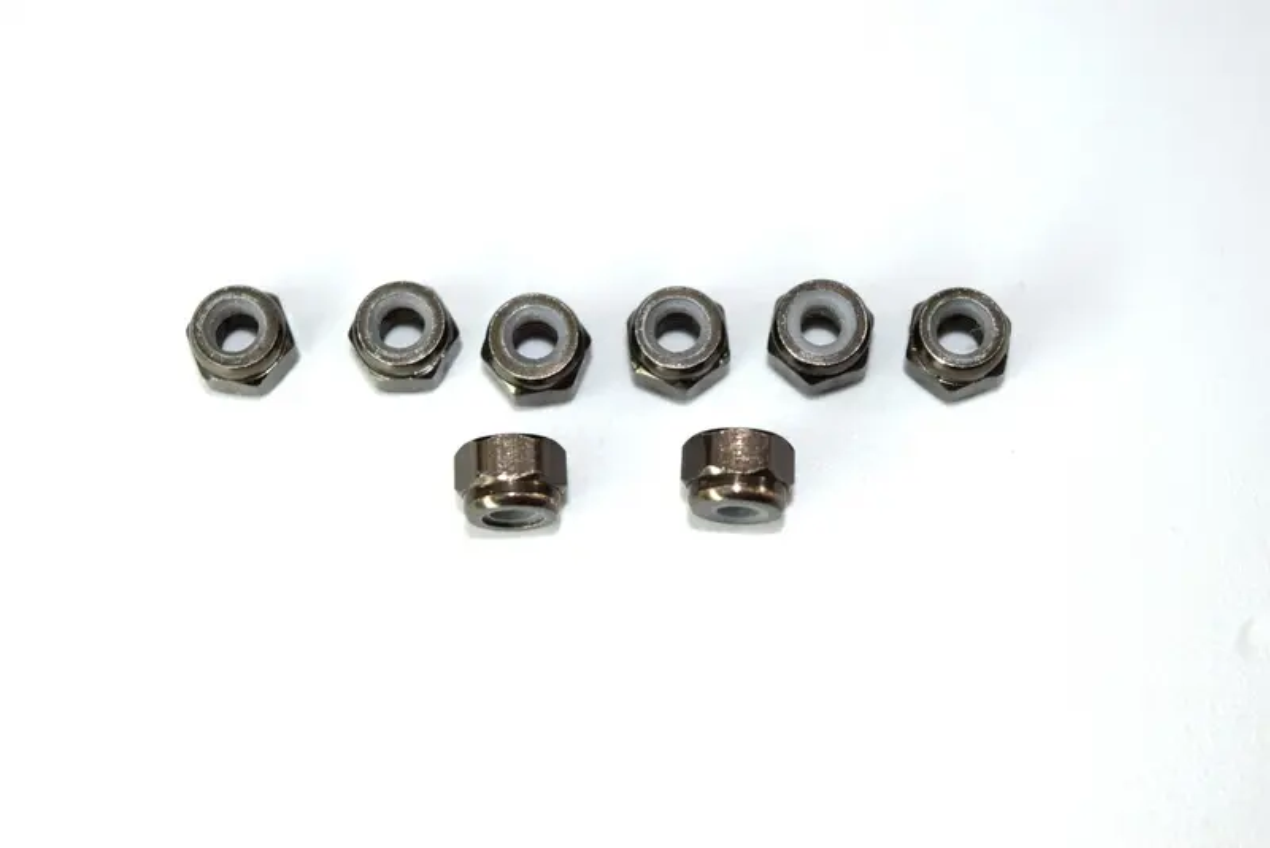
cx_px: 635
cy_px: 424
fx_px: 2753
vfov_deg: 17.5
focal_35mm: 78
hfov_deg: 26.0
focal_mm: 52
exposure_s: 1/80
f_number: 7.1
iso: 100
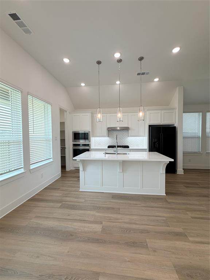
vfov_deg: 102.1
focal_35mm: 14
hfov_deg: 85.7
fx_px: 113
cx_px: 105
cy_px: 140
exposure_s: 1/120
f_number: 2.2
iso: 50
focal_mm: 2.22
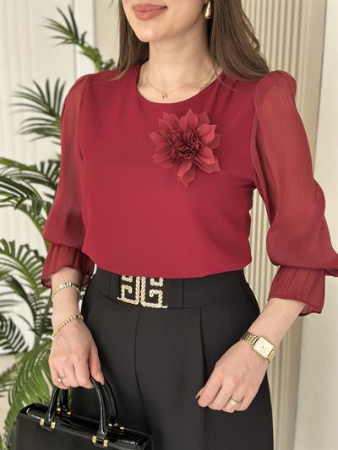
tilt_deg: -12.6
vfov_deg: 39.6
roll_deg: -1.6
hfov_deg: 30.3
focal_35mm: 48
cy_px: 225
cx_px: 169
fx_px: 625
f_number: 1.78
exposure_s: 1/172
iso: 100
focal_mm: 6.86
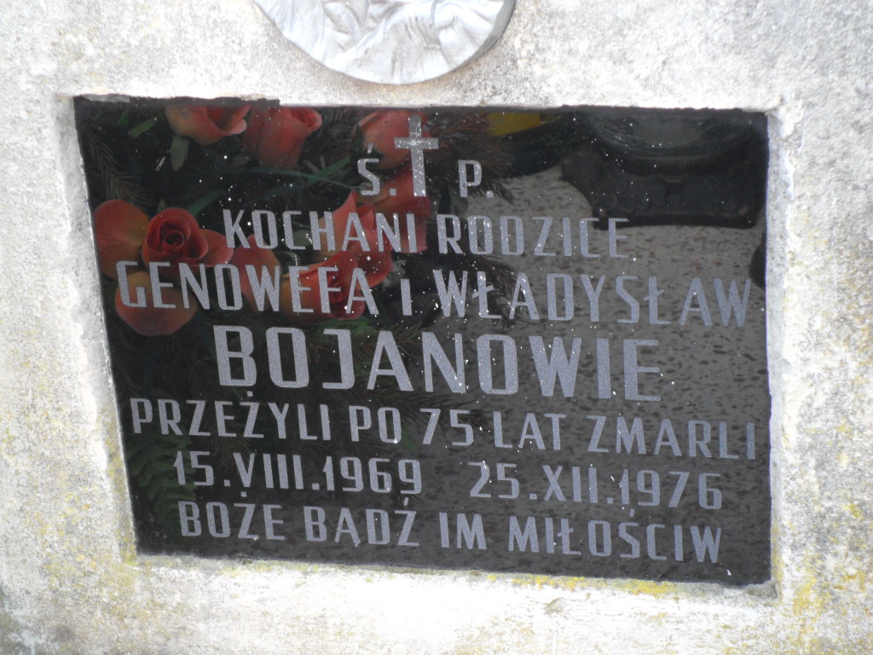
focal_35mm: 108
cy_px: 328
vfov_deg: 13.7
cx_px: 436
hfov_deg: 18.2
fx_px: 2724
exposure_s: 1/45
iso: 120
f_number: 5
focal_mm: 19.6
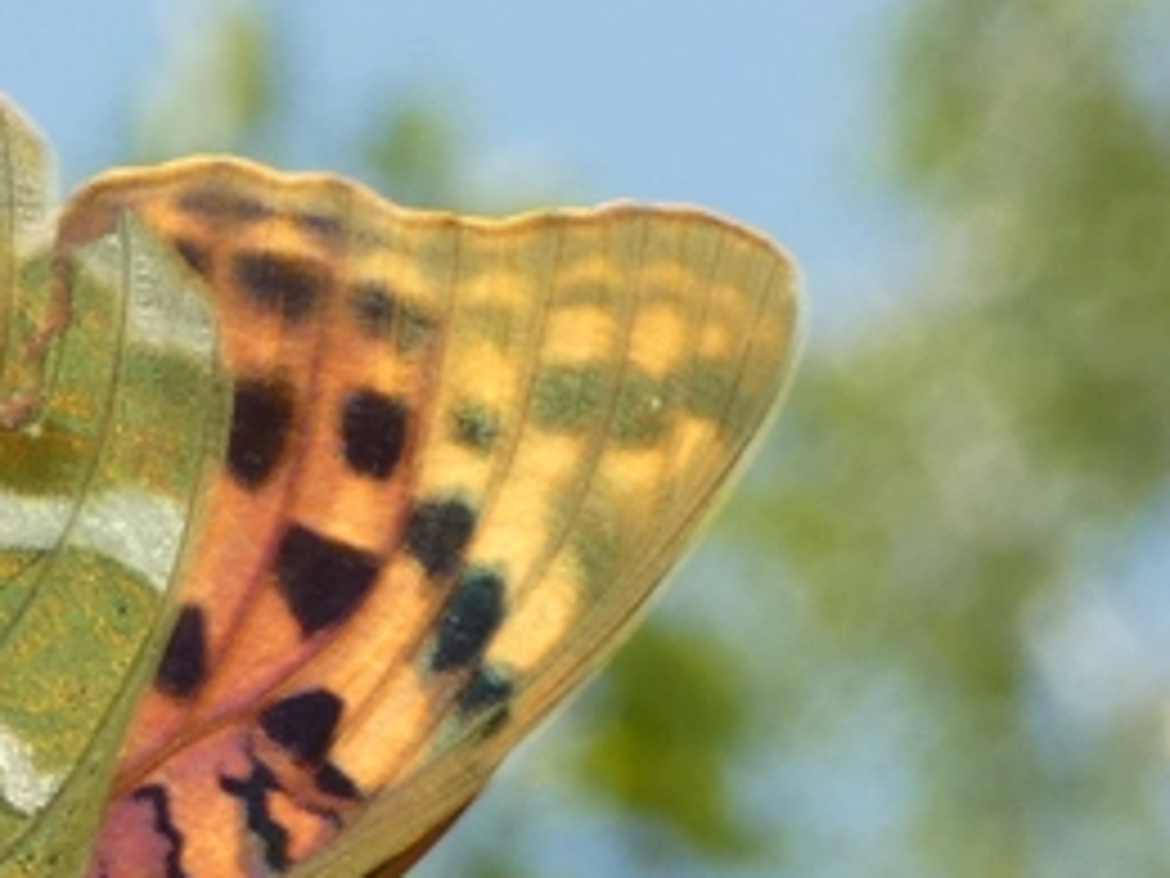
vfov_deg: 5.0
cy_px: 693
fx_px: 9971
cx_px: -32
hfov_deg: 6.7
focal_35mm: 295
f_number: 5.1
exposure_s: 1/100
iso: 80
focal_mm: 21.5
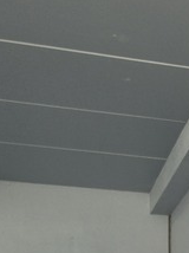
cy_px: 402
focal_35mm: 86
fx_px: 627
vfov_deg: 19.3
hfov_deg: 16.3
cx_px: 237
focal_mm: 5.4
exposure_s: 1/194
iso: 25
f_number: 1.8
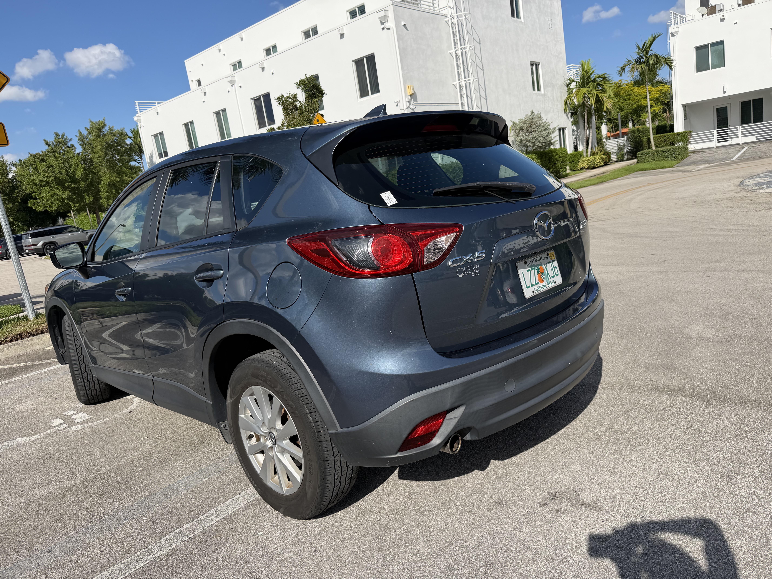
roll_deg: +7.5
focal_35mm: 24
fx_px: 535
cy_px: 290
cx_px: 386
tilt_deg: -9.4
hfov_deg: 71.6
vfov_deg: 56.8
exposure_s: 1/5319
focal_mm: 6.76
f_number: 1.78
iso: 80
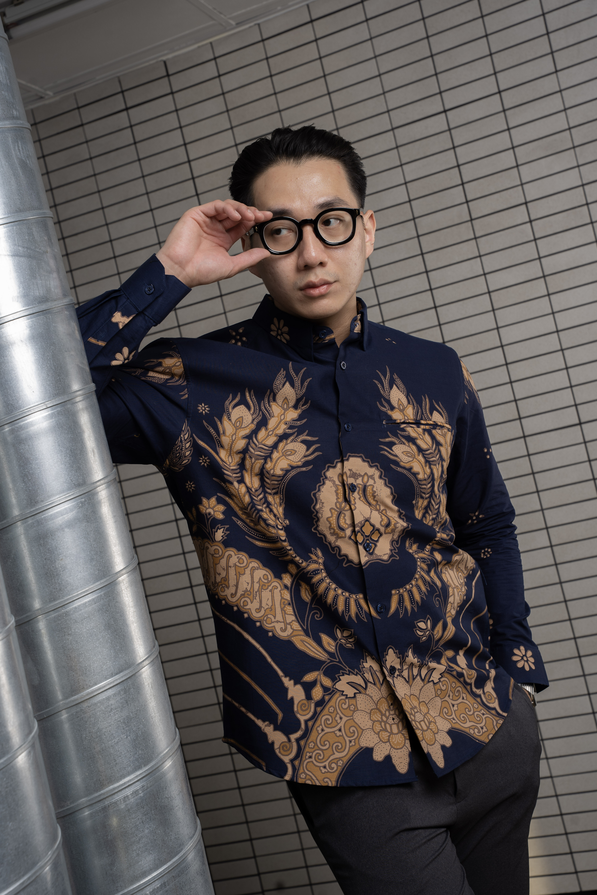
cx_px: 298
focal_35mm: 50
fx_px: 1251
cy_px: 448
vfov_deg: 39.4
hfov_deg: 26.8
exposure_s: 1/125
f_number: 8
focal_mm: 50.3
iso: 200
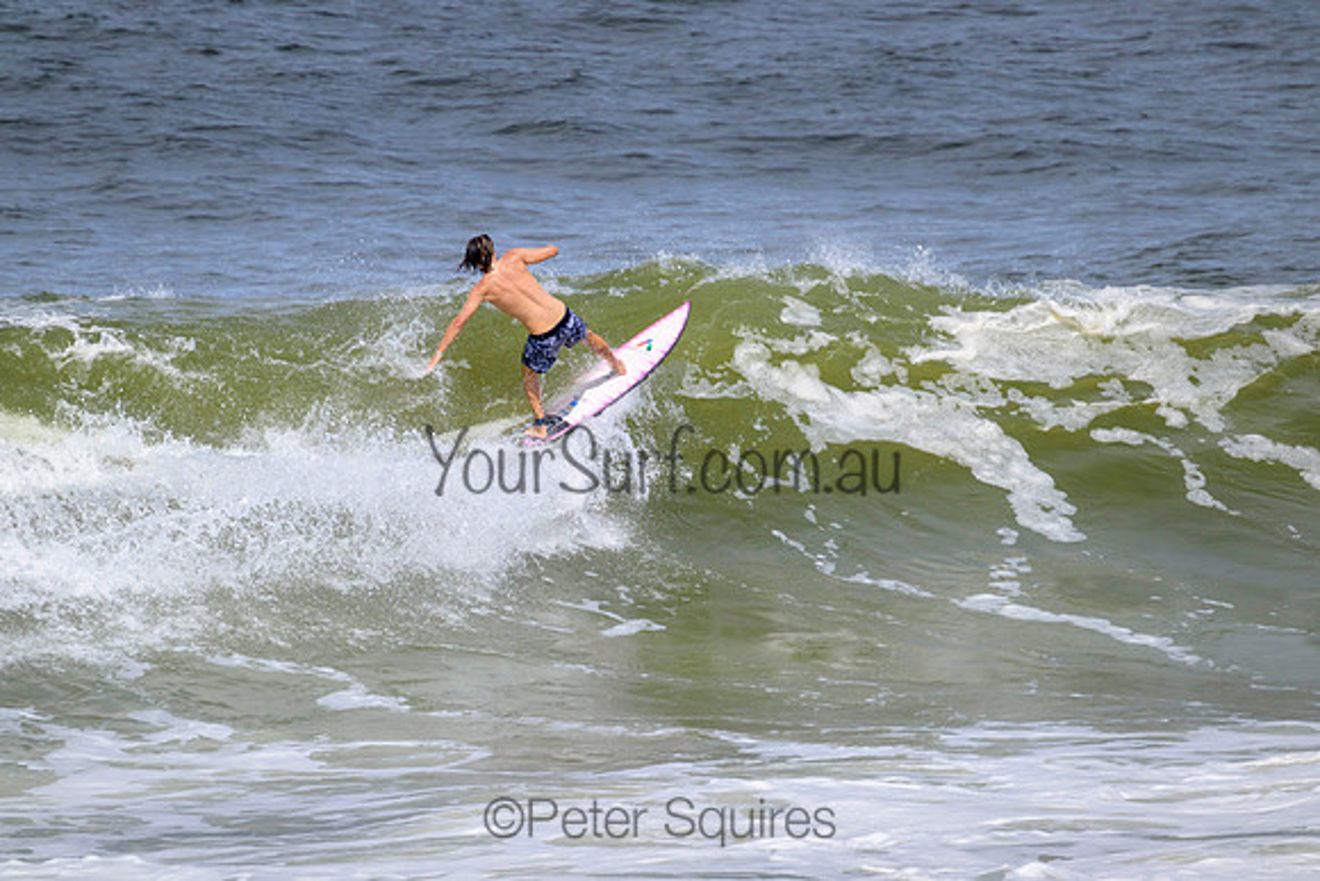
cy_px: 440
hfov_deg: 2.6
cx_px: 660
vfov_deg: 1.7
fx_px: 29339
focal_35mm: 800
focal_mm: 800
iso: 720
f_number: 11
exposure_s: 1/2000
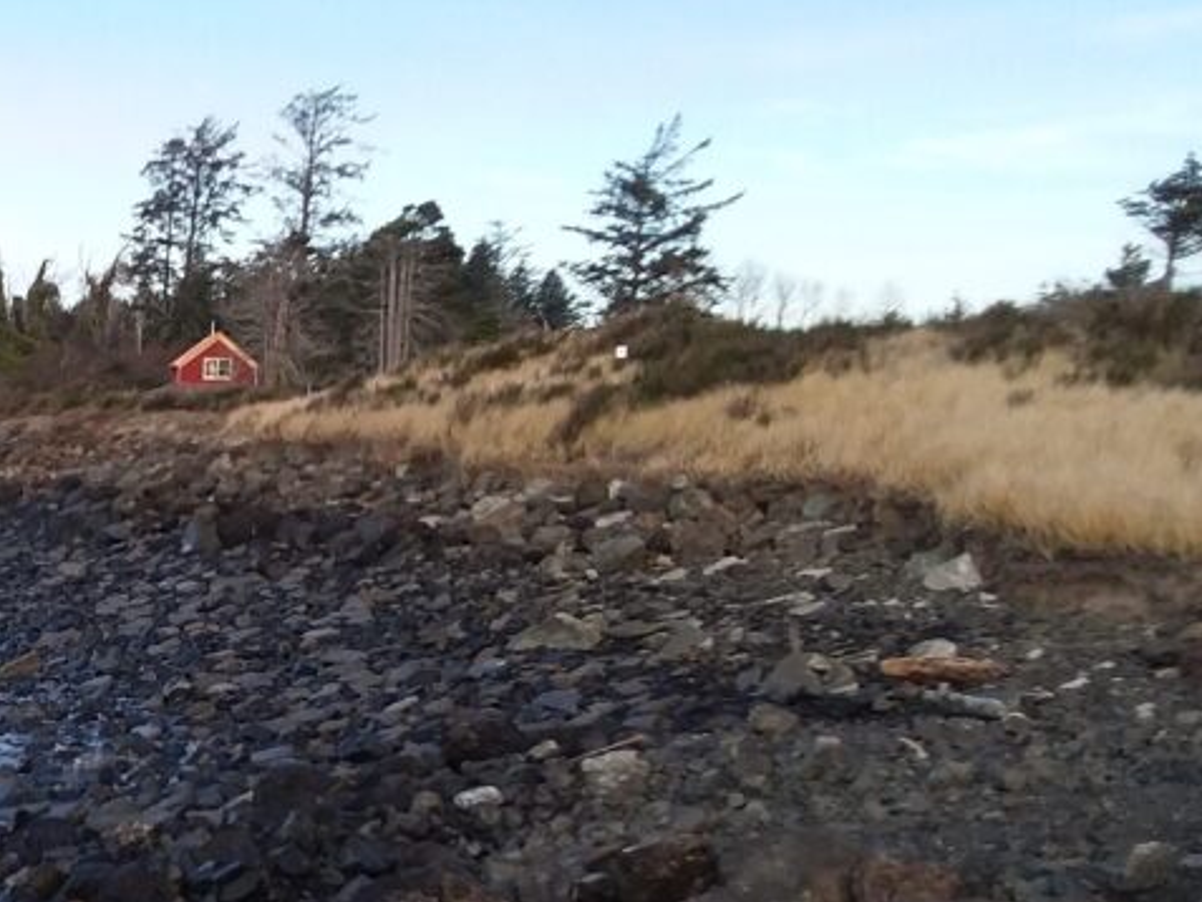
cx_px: -43
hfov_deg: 30.5
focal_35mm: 58
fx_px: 2014
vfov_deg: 24.8
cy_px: 743
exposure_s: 1/616
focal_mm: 2.91
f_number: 1.9
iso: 50
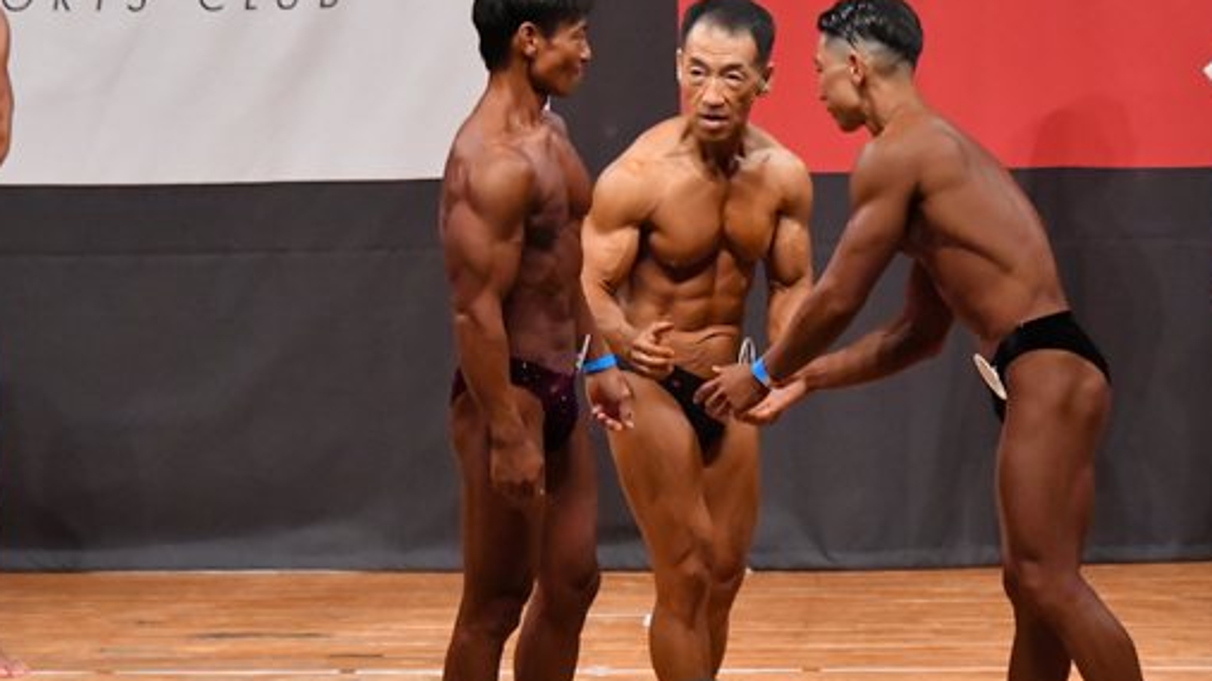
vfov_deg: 3.8
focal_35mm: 323
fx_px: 10379
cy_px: 454
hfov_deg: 6.7
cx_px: 721
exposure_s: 1/400
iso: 8000
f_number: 5.6
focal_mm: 135
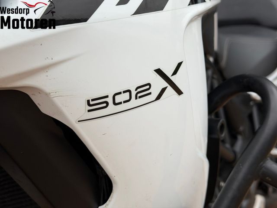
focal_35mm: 48
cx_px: 138
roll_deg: +2.2
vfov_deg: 30.3
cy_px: 104
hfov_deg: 39.7
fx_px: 384
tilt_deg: -1.8
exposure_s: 1/733
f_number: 1.78
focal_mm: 6.76
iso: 64
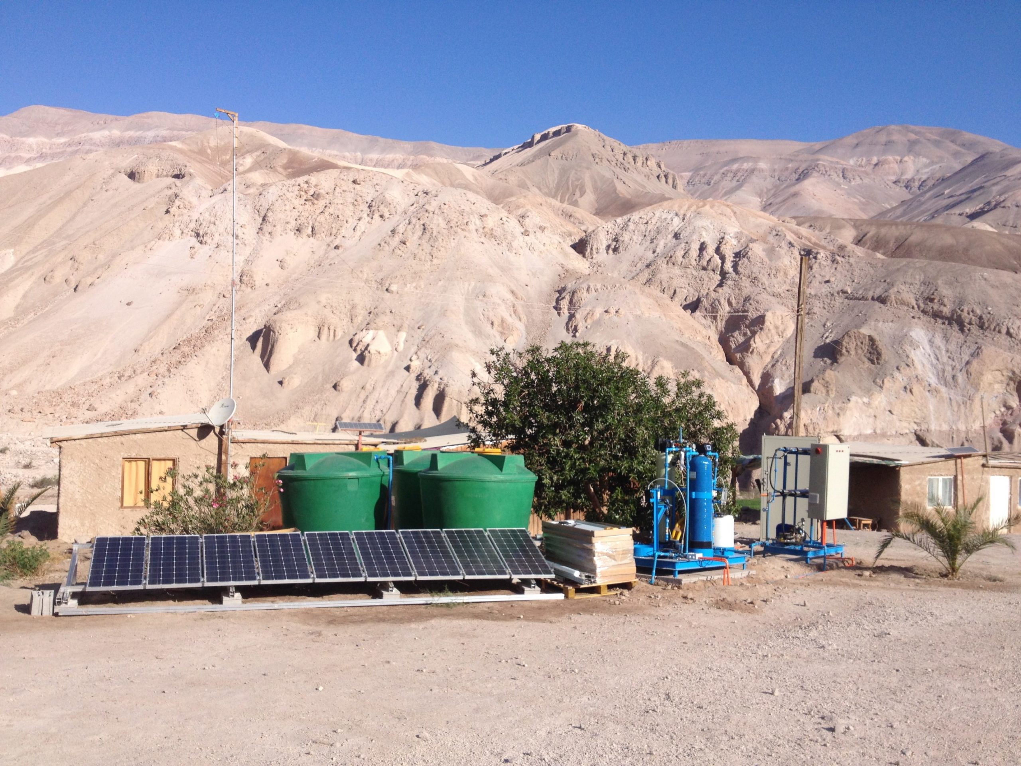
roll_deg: -2.1
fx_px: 1032
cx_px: 510
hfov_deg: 52.6
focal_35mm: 35
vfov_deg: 40.7
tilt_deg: -1.2
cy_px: 383
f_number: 2.4
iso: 50
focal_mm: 4.28
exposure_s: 1/1905
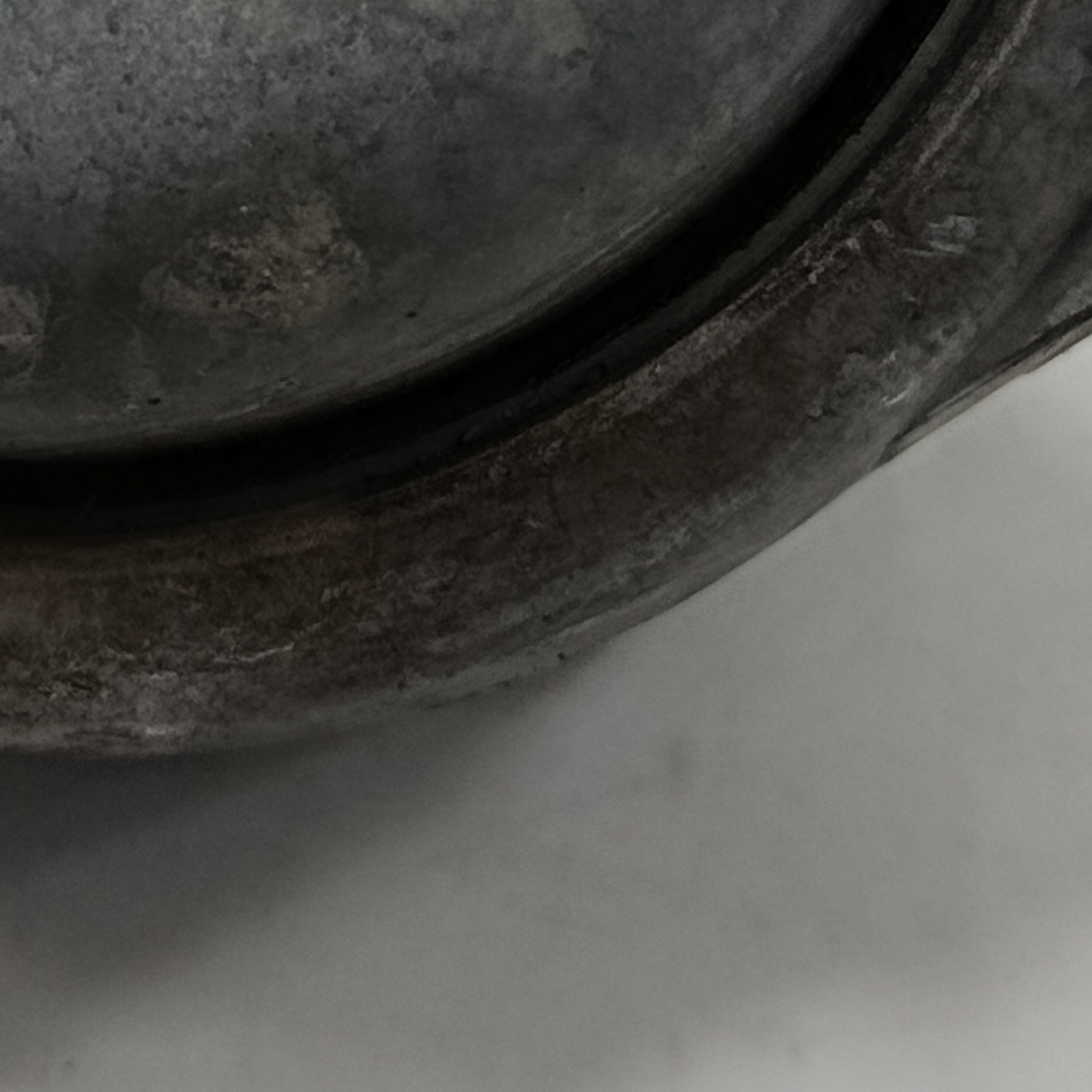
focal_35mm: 121
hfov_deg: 14.2
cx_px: 53
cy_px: -19
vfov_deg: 14.2
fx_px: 4319
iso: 924
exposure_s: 1/100
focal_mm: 5.24
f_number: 1.7
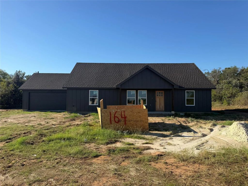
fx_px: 172
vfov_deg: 56.8
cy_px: 93
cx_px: 124
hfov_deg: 71.6
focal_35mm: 24
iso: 80
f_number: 1.78
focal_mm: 6.76
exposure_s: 1/3953
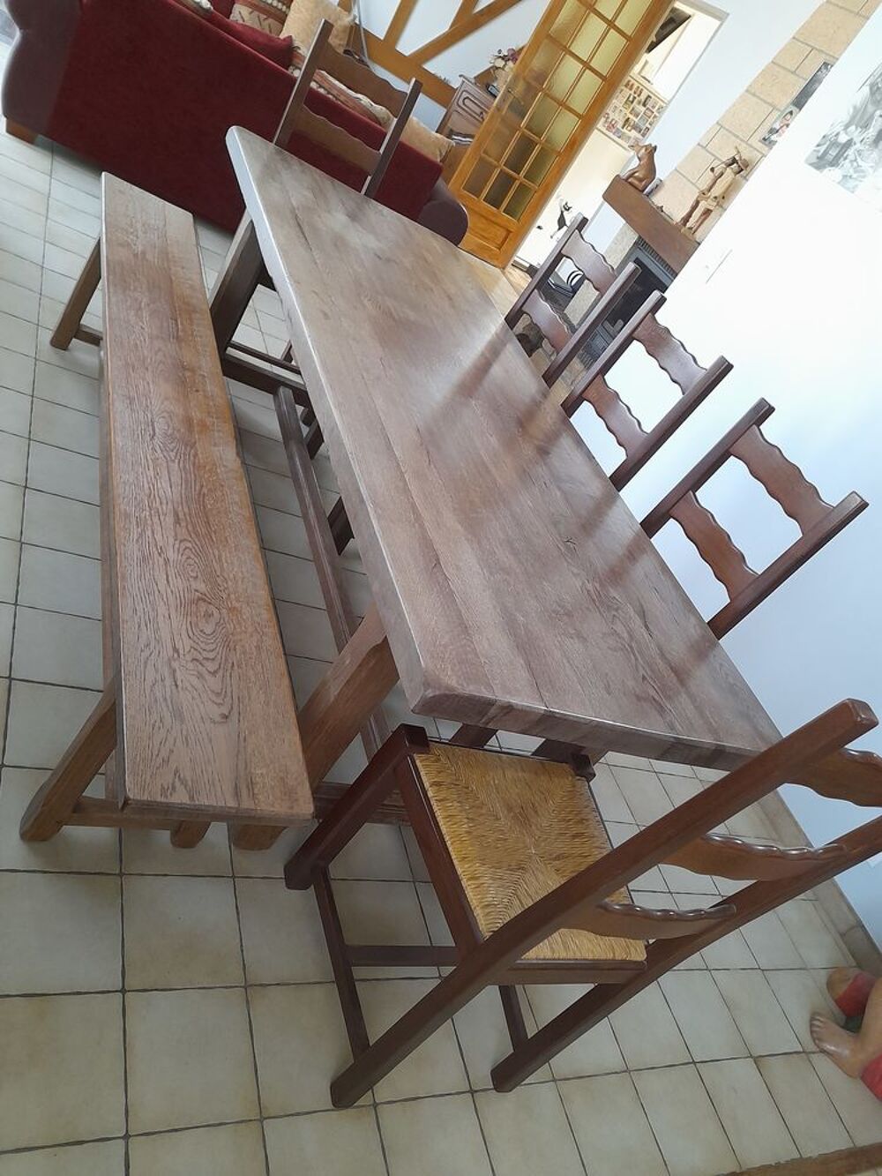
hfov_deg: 54.9
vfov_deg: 69.4
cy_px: 588
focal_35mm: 25
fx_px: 849
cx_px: 441
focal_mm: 4.6
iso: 320
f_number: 2
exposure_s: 1/50
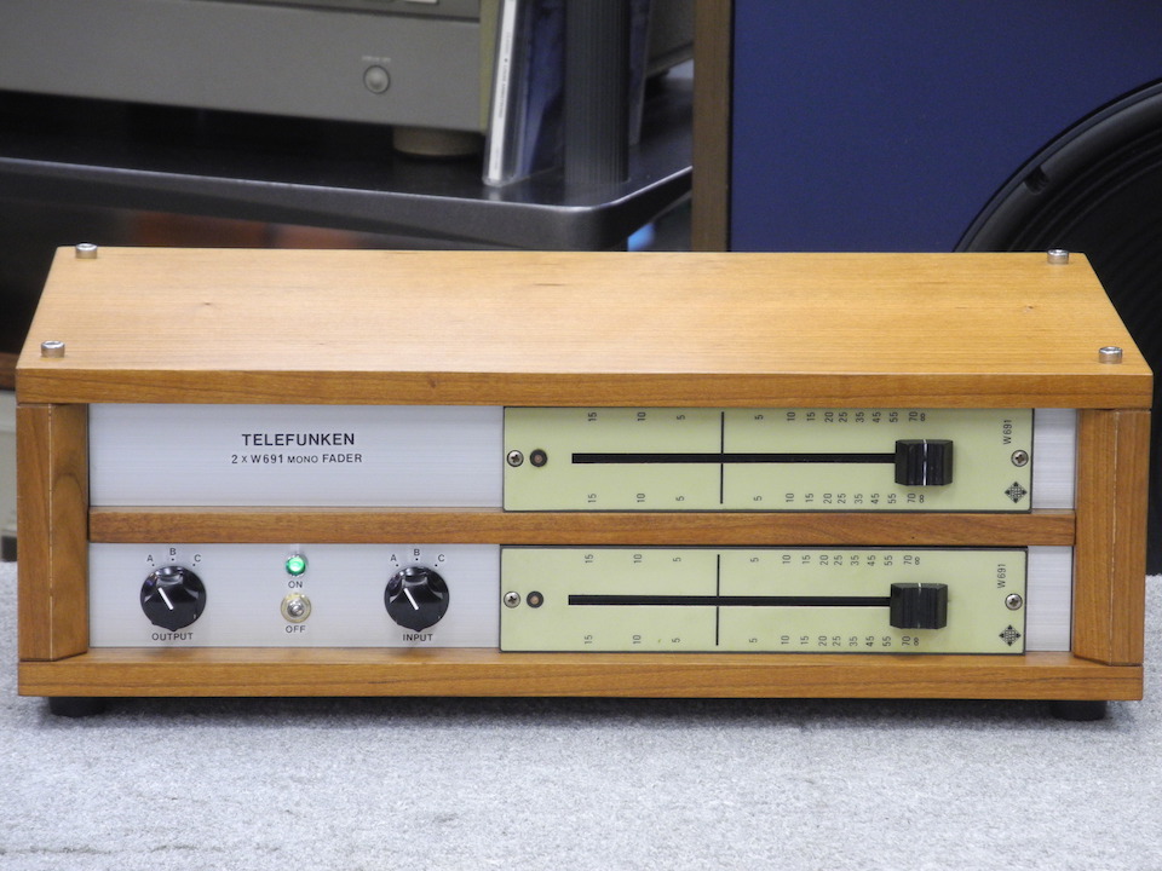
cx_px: 581
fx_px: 5807
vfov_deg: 8.6
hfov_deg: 11.4
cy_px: 436
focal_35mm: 173
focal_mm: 37
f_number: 5.6
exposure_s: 1/10.5
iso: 400
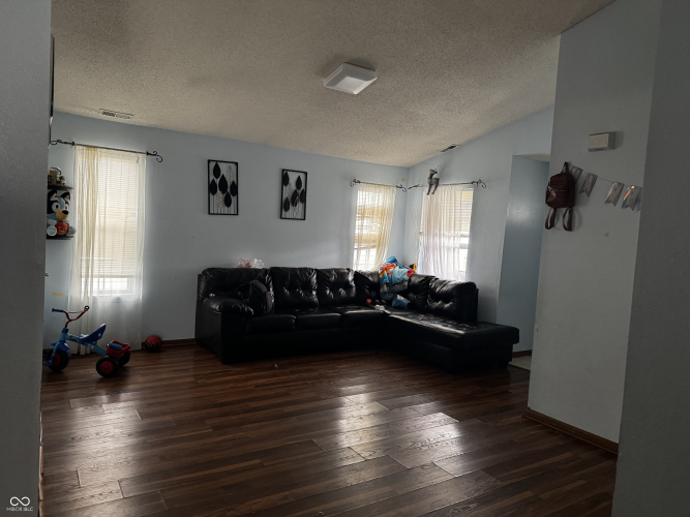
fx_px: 478
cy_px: 258
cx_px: 345
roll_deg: -3.4
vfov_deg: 56.8
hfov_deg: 71.6
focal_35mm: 24
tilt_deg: -3.9
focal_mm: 6.76
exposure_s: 1/60
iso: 400
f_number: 1.78
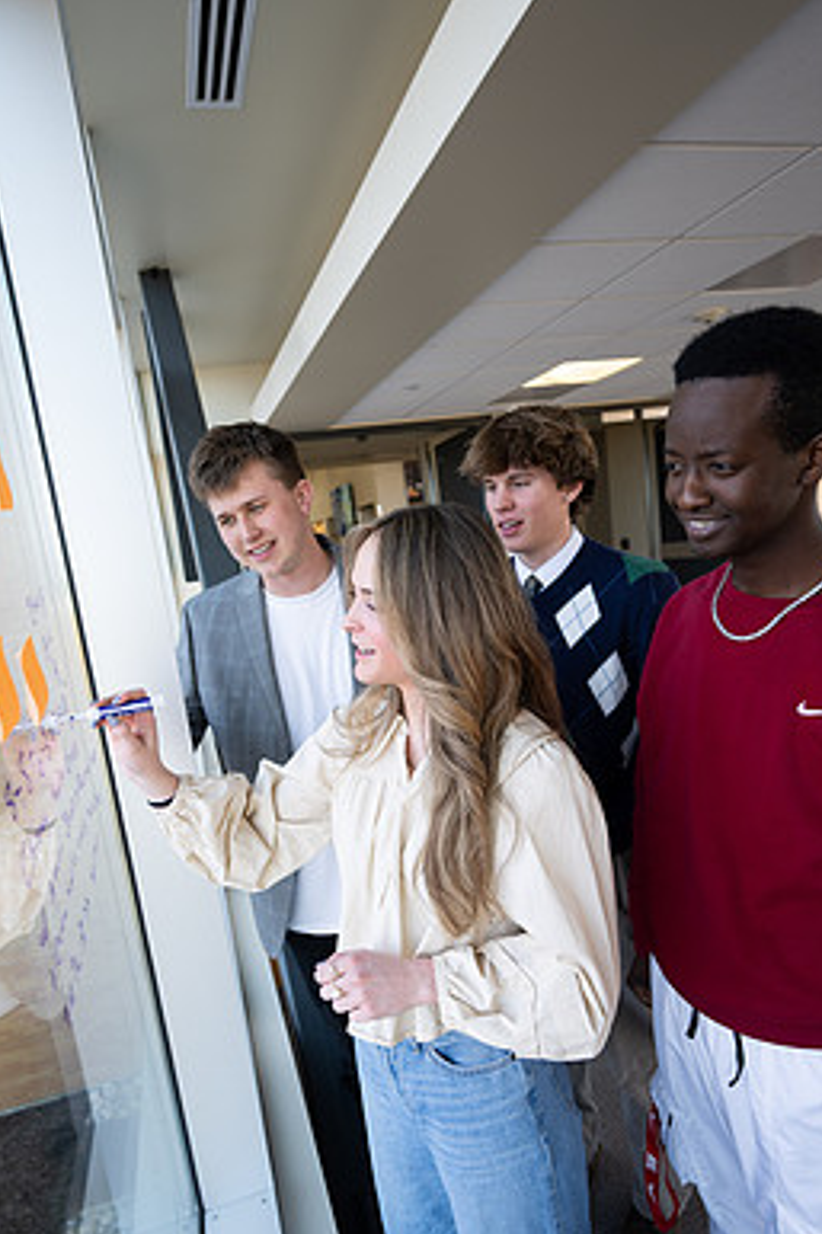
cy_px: 662
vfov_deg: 81.1
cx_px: 371
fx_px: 720
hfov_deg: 59.3
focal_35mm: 21
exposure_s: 1/160
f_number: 4
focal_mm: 18
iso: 160
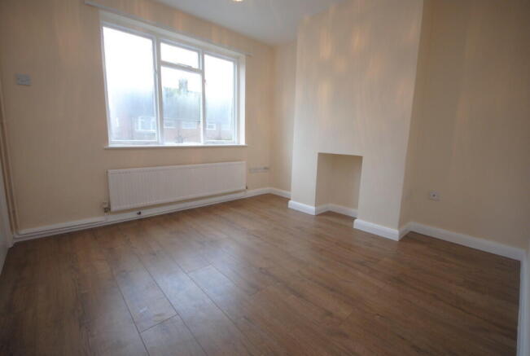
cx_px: 265
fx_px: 221
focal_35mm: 15
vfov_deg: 77.6
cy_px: 178
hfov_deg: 100.3
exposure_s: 1/40
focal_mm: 10
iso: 400
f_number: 4
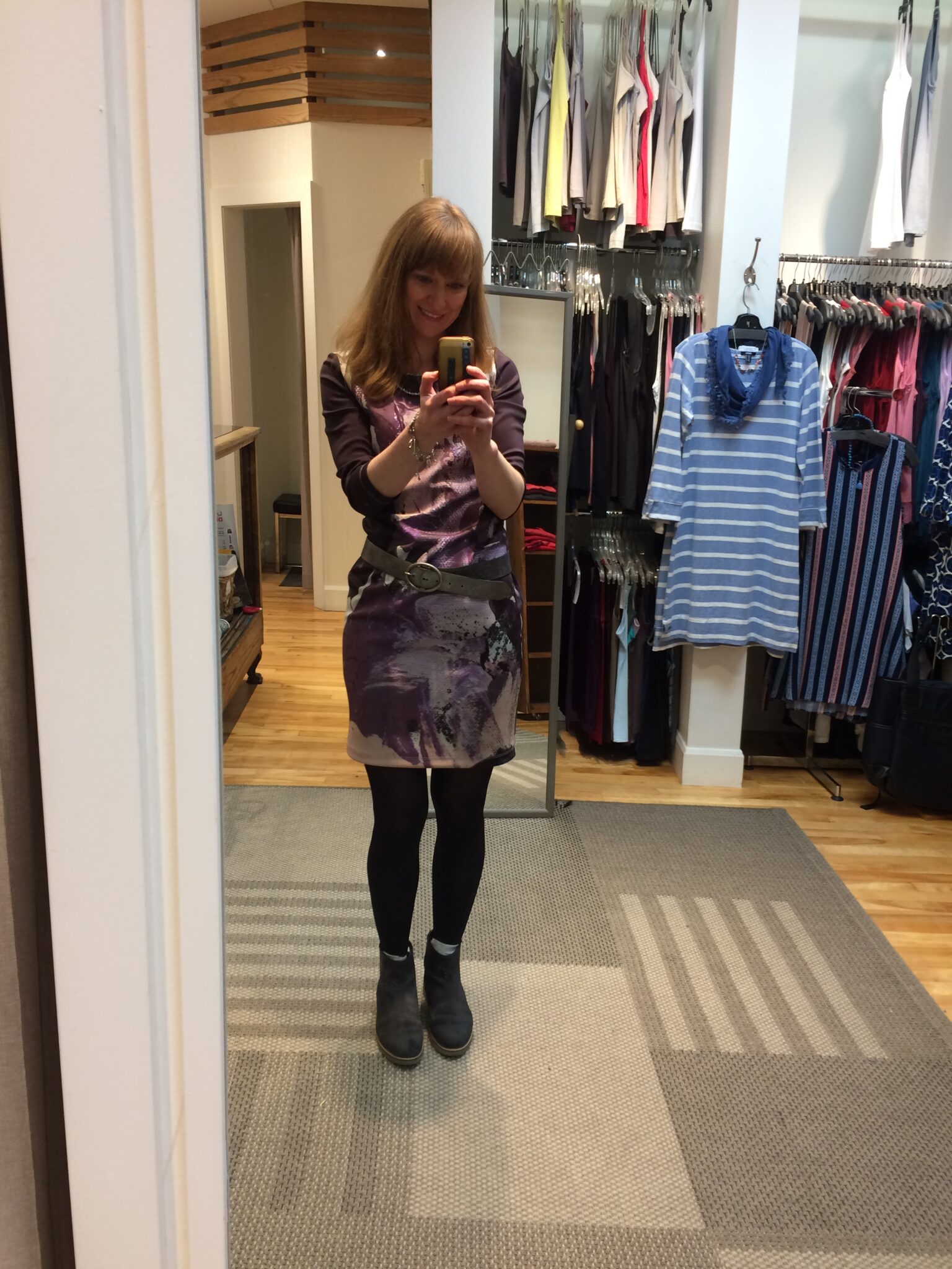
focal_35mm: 29
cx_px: 476
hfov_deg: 48.2
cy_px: 634
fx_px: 1063
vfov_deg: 61.7
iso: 64
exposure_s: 1/30
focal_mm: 4.15
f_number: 2.2
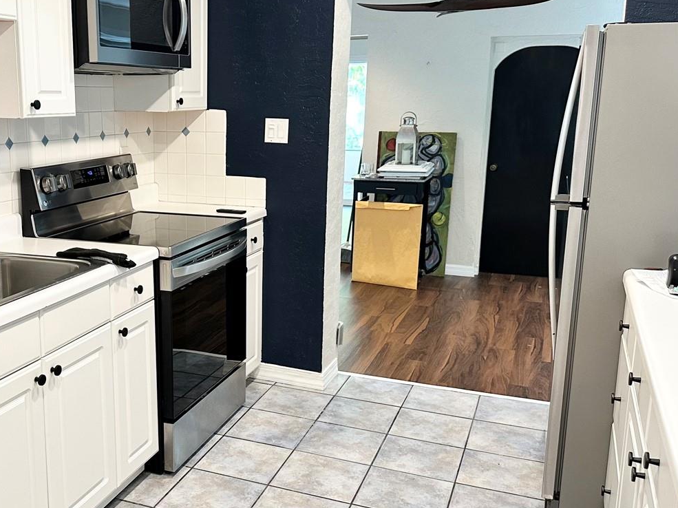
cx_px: 211
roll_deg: -0.2
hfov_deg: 46.9
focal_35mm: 39
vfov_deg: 36.8
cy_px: 251
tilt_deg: -11.3
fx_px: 764
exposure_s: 1/60
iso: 200
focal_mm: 6.86
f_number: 1.78
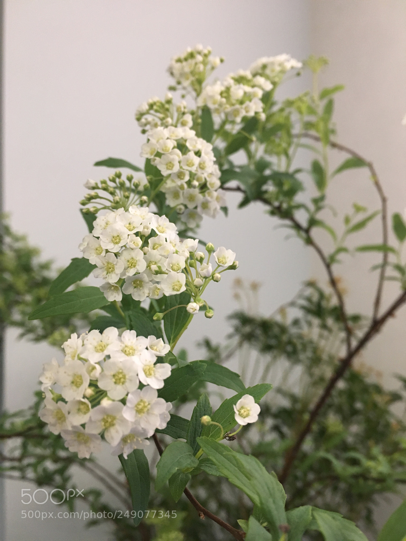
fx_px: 454
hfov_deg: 48.2
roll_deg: -0.1
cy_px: 270
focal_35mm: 29
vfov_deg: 61.7
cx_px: 203
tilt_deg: +0.3
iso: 160
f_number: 2.2
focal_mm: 4.15
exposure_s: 1/33
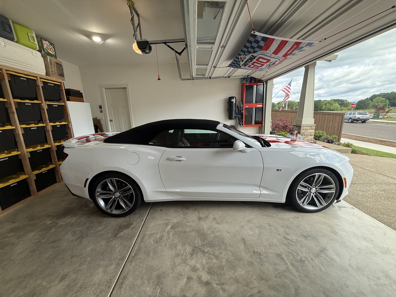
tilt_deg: -12.8
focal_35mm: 14
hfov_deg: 102.1
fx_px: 160
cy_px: 148
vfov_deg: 85.7
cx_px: 198
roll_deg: +2.0
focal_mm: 2.22
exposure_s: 1/192
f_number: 2.2
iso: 50
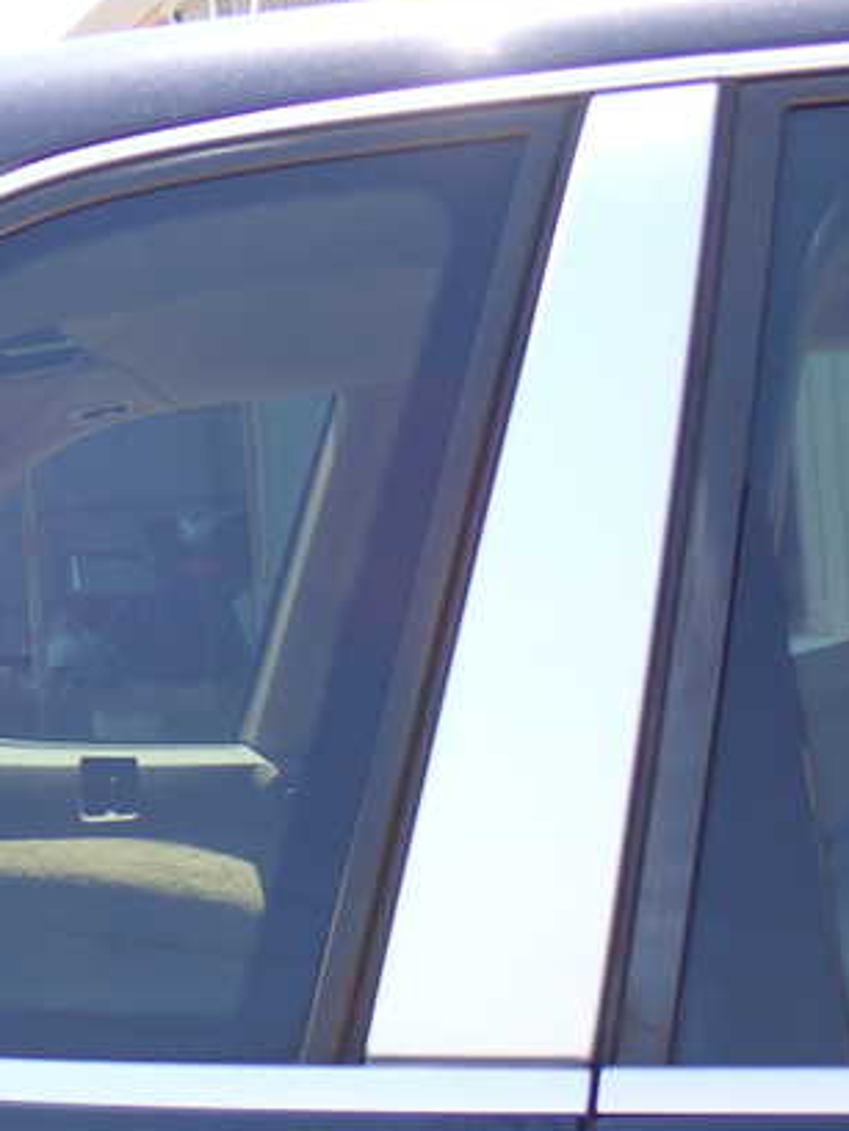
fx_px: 2778
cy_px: 581
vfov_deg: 23.0
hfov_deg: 17.1
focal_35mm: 85
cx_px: 55
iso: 100
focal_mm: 10.35
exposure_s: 1/125
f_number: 3.5
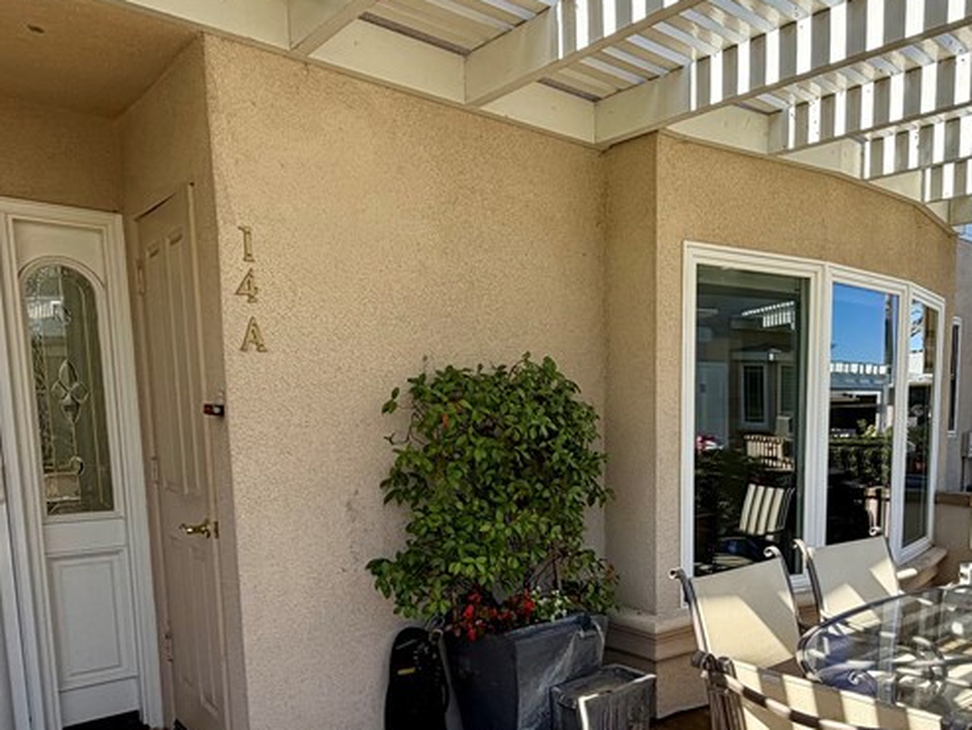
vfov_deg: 47.2
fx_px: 815
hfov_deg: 59.6
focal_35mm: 29
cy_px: 508
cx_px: 677
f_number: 2.2
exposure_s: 1/574
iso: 40
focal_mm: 2.22
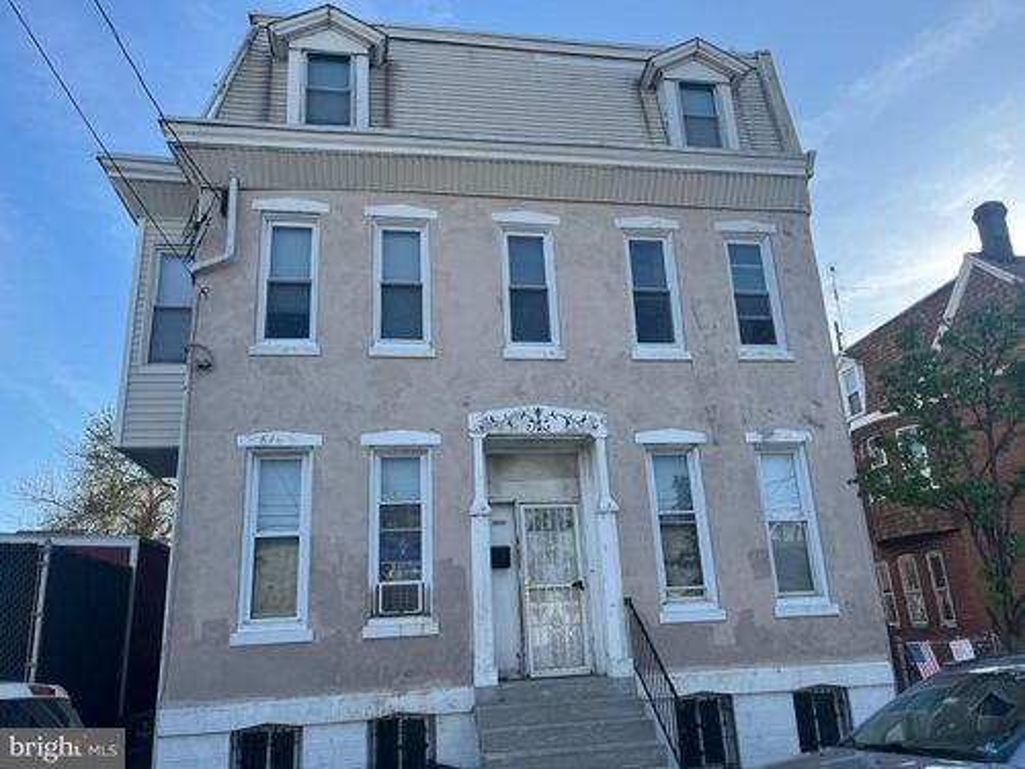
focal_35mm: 26
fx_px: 770
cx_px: 512
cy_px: 384
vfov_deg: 53.1
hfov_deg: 67.3
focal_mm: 5.1
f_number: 1.6
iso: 50
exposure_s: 1/1404
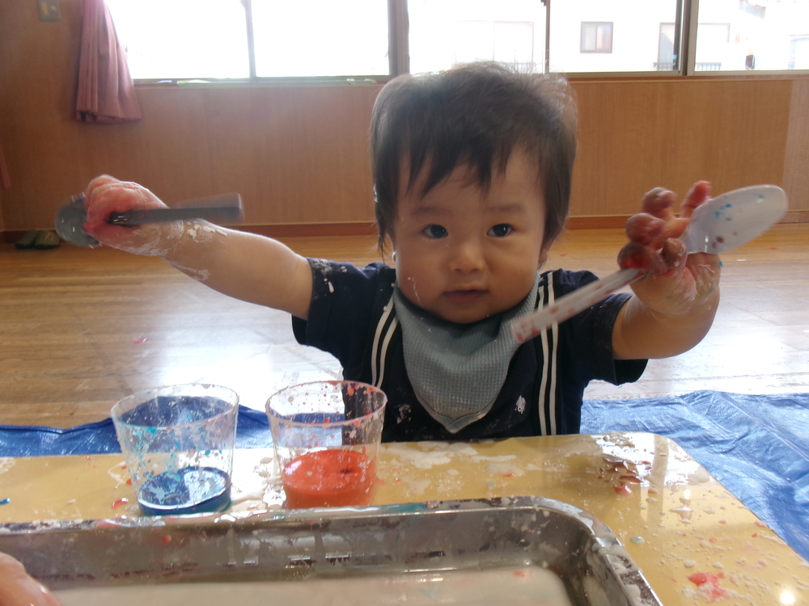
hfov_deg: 63.4
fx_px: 654
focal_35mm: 28
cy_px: 303
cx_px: 404
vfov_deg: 49.7
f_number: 3.9
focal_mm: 5.1
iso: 123
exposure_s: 1/34
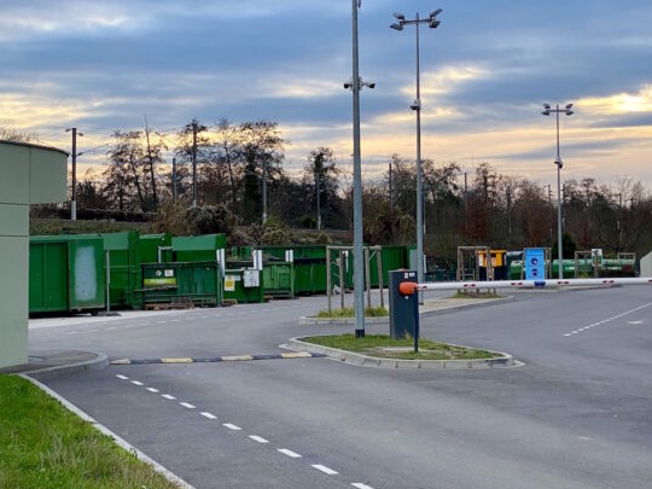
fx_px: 1450
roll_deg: +0.3
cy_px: 159
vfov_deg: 19.1
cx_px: 291
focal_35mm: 77
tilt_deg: +4.2
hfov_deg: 25.3
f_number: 2
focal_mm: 6
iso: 20
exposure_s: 1/140
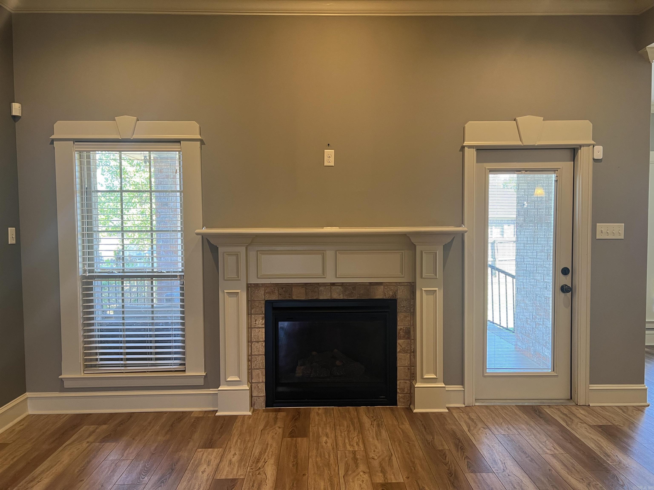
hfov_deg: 67.3
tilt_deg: -3.0
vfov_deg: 53.1
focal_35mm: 26
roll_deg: +0.5
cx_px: 327
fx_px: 491
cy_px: 245
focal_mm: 5.7
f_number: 1.5
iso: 80
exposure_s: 1/60
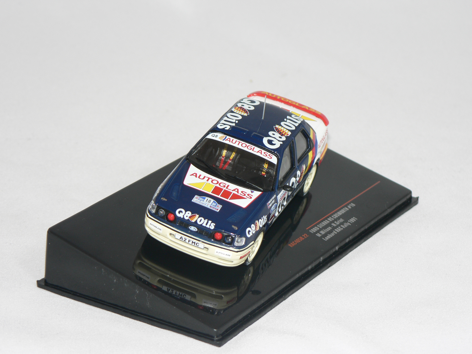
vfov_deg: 12.5
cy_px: 177
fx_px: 1623
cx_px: 236
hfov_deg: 16.6
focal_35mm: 119
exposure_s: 1/60
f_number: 3.2
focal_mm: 19.9
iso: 80
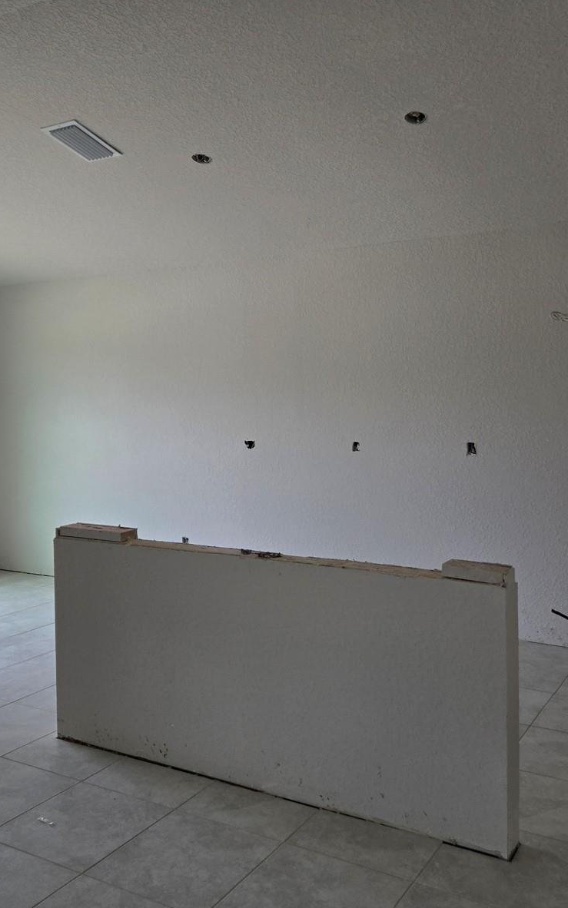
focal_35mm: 33
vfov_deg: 58.1
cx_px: 310
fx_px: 817
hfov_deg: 38.3
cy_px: 452
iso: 64
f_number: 1.8
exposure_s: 1/180
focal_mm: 5.4
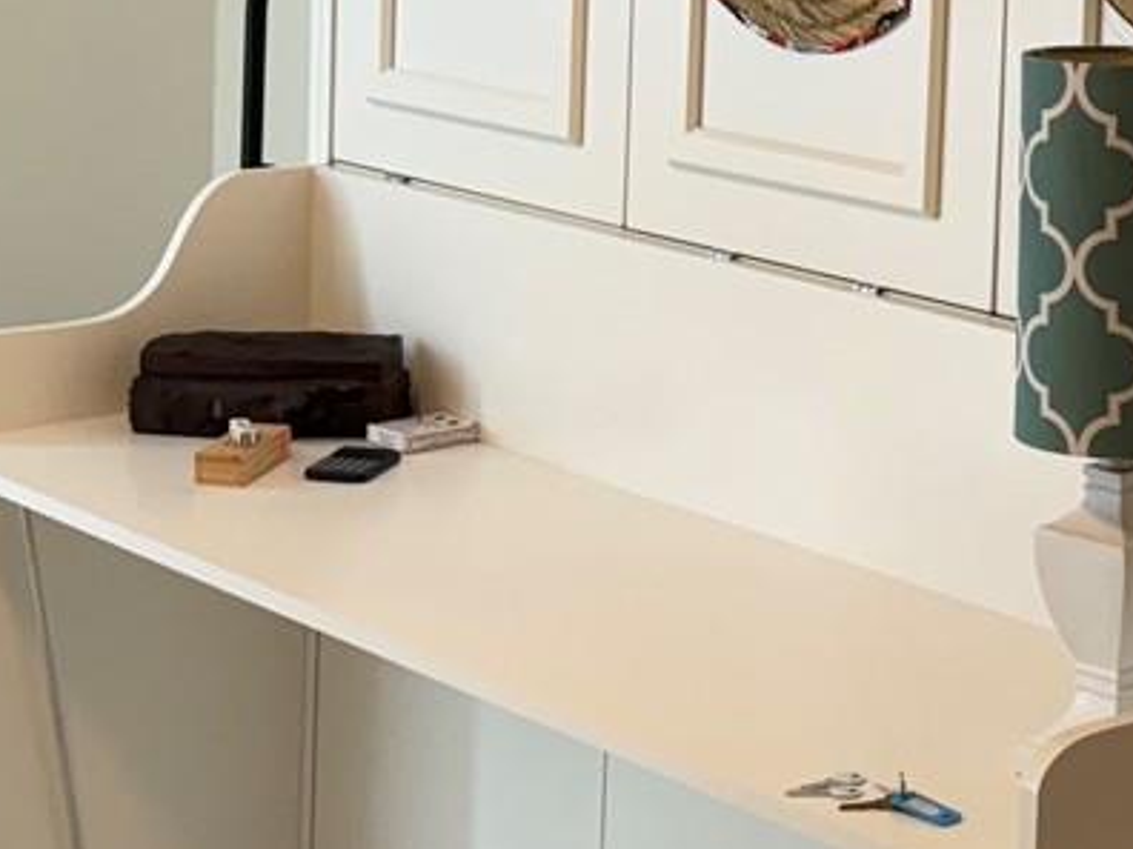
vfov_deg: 15.0
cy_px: -6
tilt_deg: -5.4
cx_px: 1030
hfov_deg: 19.8
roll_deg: -2.5
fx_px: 3175
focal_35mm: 97
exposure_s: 1/120
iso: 200
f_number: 1.78
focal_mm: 6.76
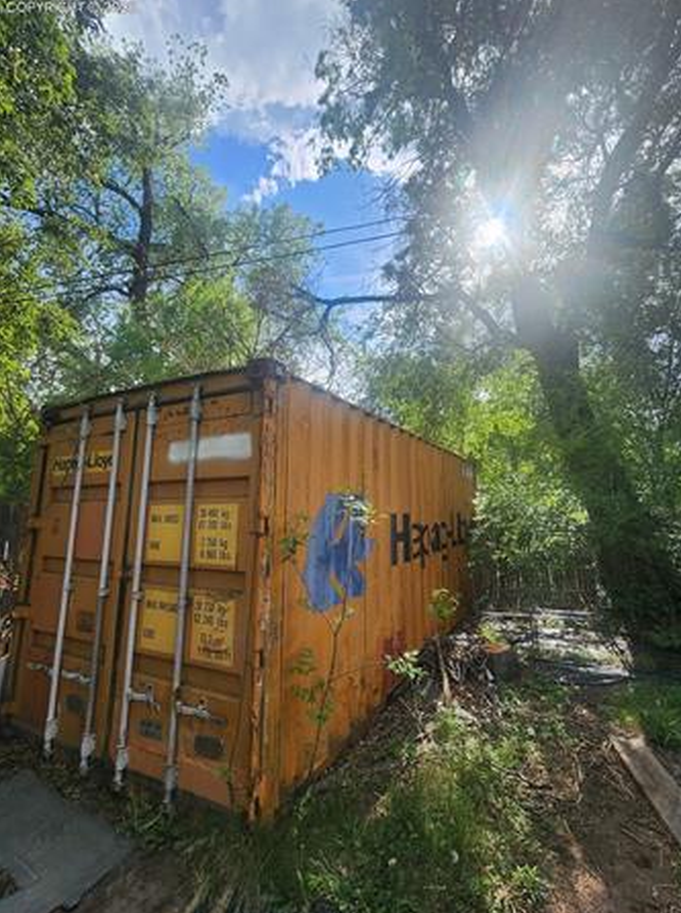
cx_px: 365
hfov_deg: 85.4
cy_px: 440
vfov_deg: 102.1
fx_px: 368
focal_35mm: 14
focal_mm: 2.2
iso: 50
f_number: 2.2
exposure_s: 1/812
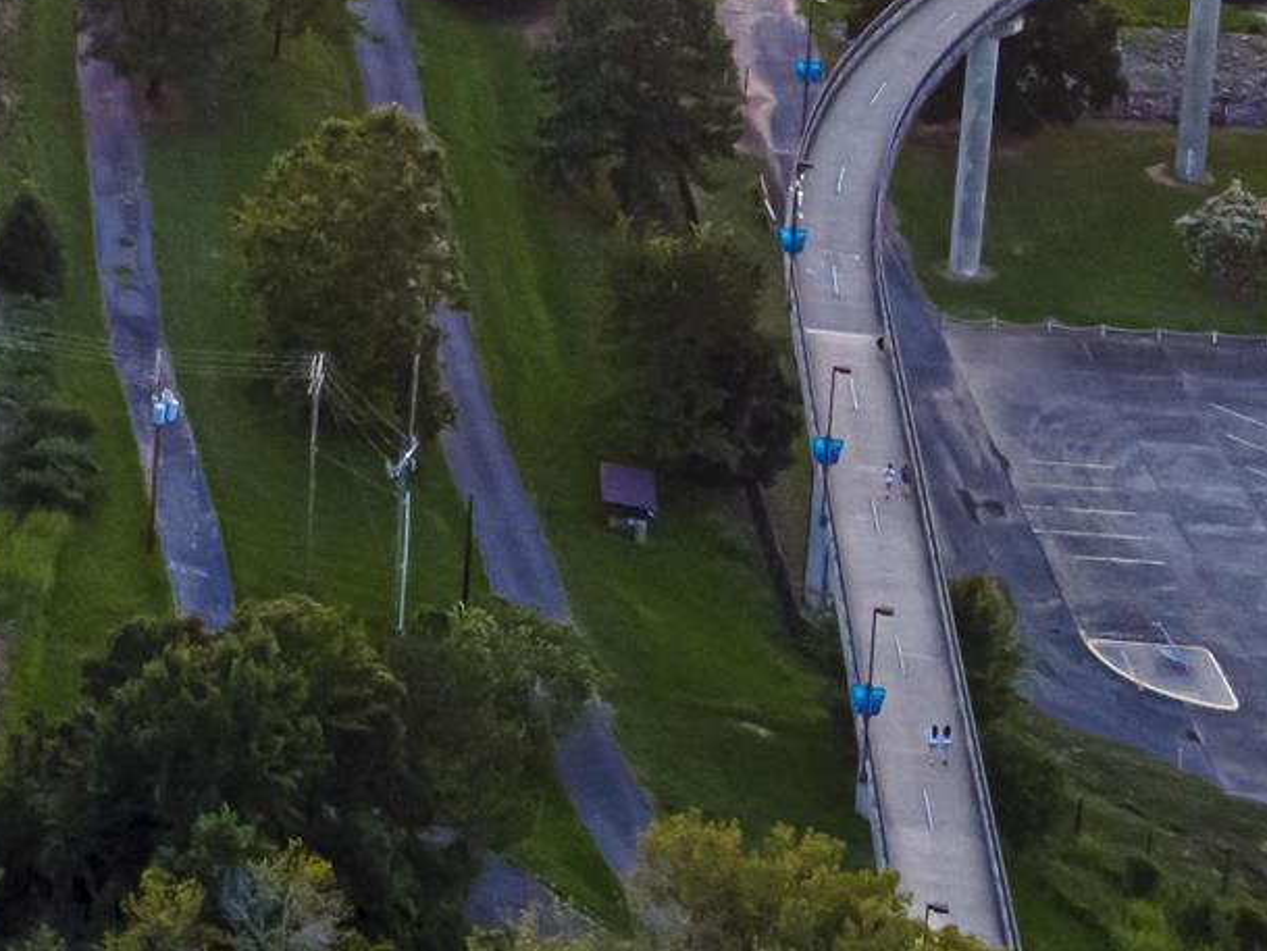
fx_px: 4430
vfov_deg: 11.5
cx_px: -595
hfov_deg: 15.1
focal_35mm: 121
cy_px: -697
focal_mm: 4.5
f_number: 2.8
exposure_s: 1/20
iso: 100
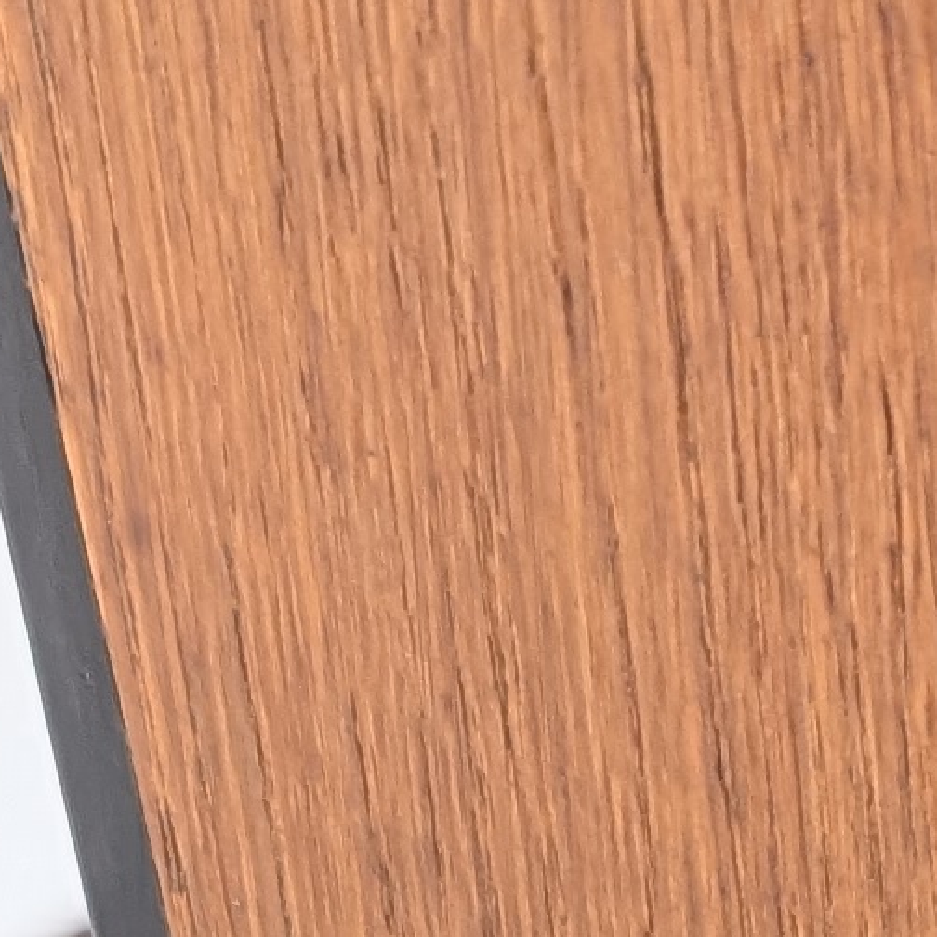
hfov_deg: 10.0
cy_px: 2342
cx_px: 1147
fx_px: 5267
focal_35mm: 172
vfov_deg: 9.0
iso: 310
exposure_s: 1/90
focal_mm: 6.9
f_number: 1.68
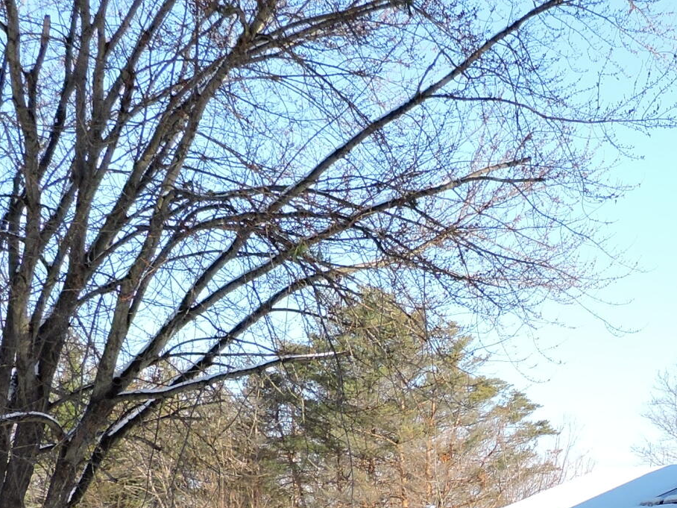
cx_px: 745
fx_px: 2132
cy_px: 594
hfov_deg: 17.4
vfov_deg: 13.3
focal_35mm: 109
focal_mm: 5.9
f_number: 3.2
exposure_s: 1/500
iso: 100
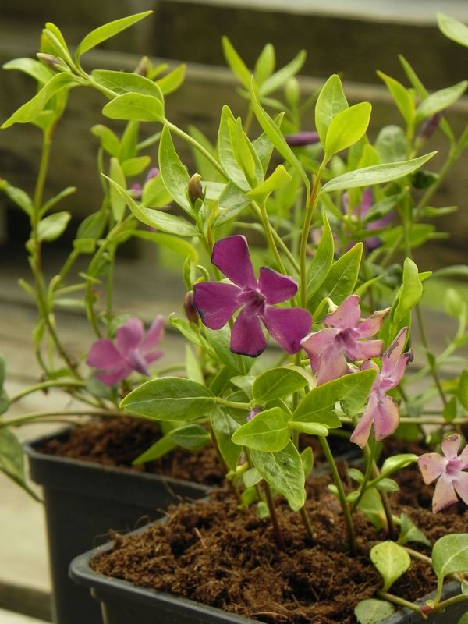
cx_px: 234
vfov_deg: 15.3
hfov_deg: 11.5
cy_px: 312
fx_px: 2325
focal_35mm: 129
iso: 160
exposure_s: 1/400
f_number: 4.5
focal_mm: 23
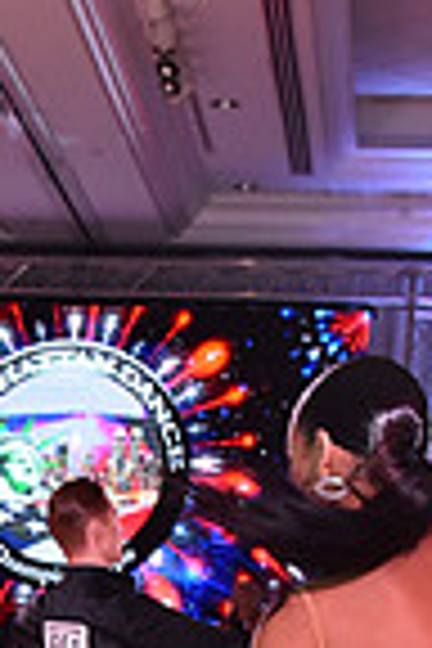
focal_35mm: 161
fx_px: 2898
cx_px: 38
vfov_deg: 12.3
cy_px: 900
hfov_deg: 8.5
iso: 2500
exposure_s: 1/320
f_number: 6.3
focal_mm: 40
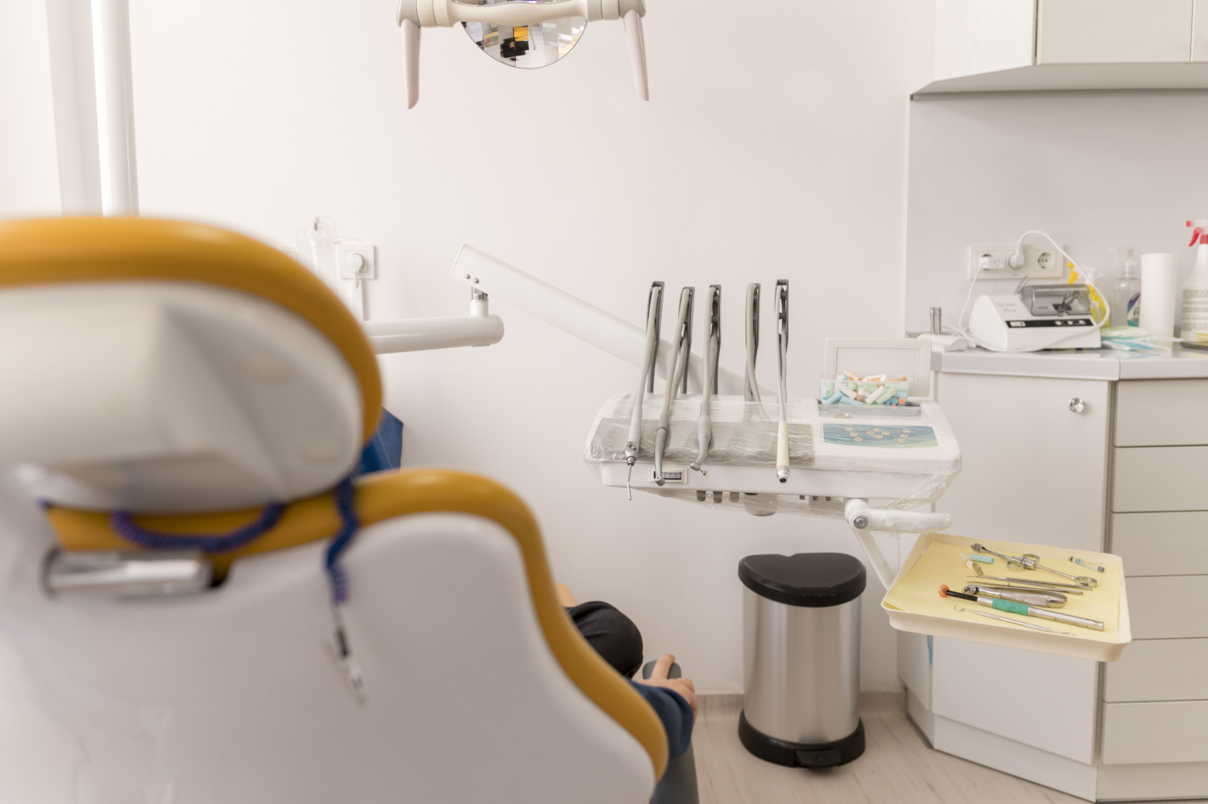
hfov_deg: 65.5
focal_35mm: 28
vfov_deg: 46.3
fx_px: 939
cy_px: 402
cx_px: 604
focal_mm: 28
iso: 640
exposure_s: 1/400
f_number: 3.5
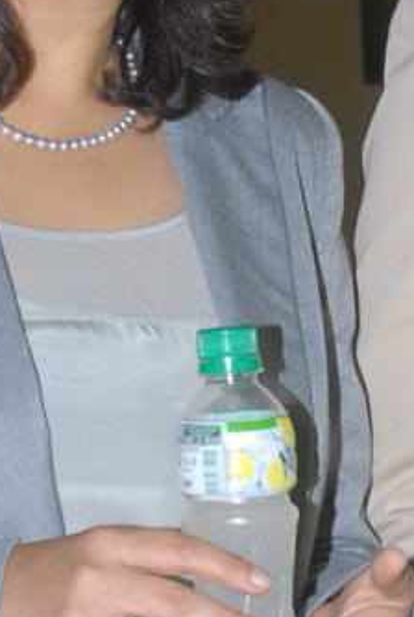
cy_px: 506
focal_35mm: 259
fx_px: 4449
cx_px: 493
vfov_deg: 7.9
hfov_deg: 5.3
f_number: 6.3
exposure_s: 1/125
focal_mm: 36
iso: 250
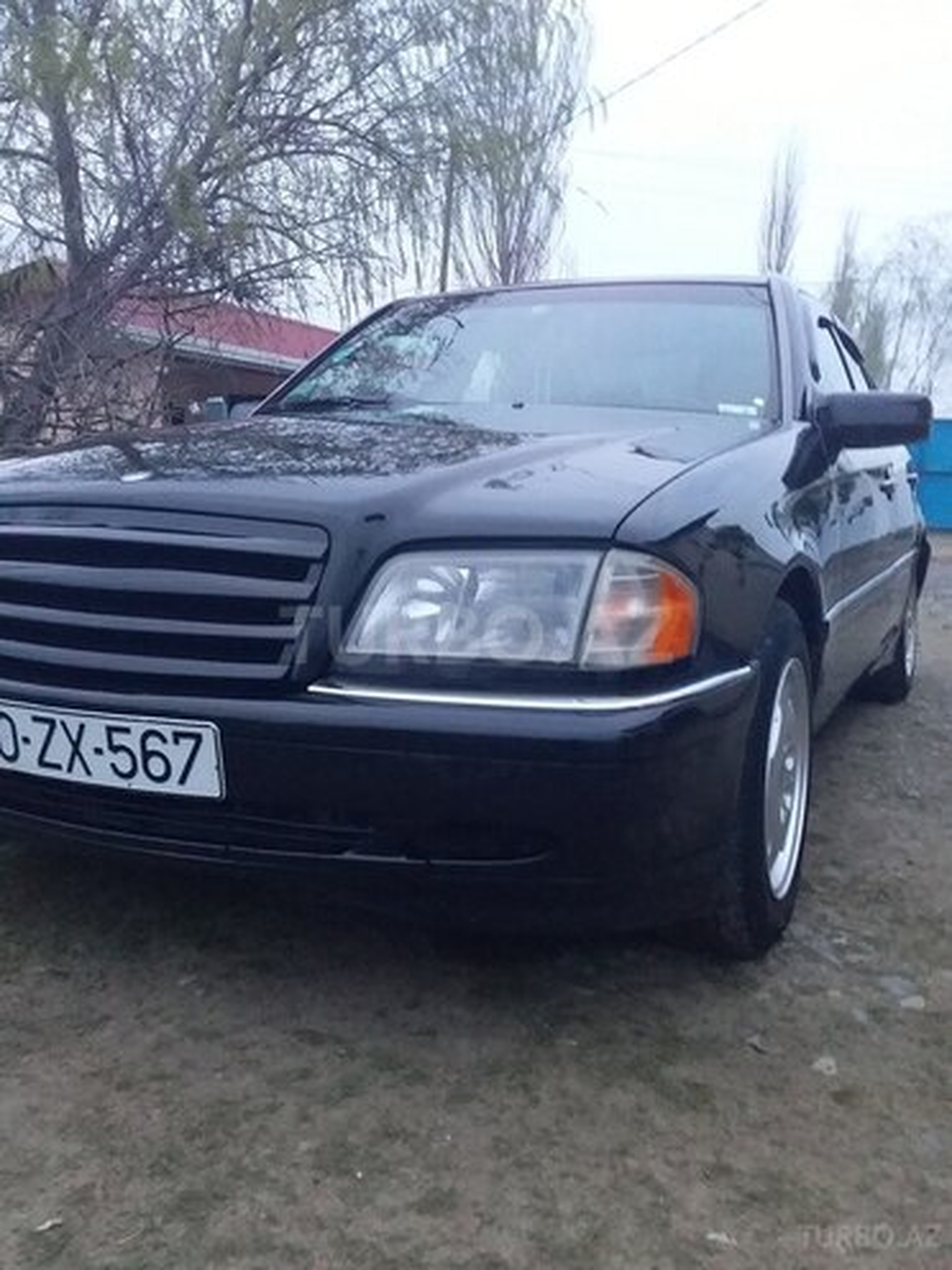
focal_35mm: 31
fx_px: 1137
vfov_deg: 58.4
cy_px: 635
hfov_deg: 45.4
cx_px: 476
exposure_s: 1/25
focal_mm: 3.3
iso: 200
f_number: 2.2
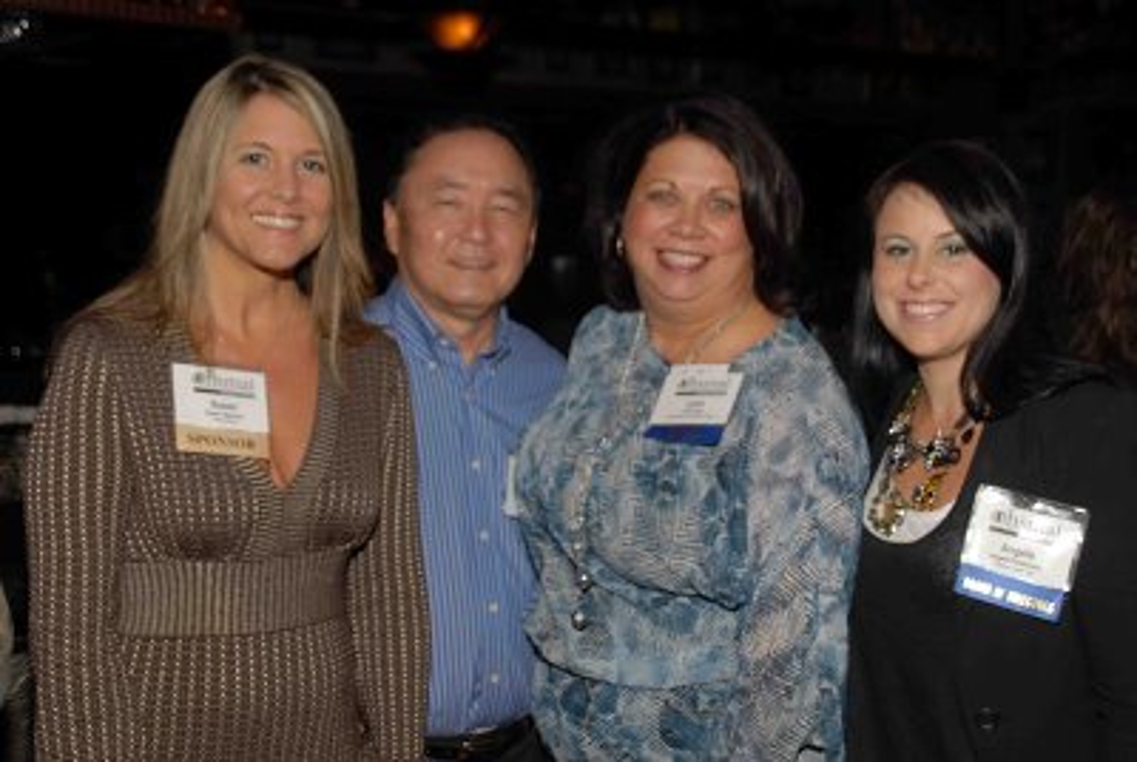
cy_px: 381
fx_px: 1661
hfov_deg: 37.8
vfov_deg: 25.8
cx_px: 568
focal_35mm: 52
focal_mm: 35
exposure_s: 1/250
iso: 100
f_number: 5.6
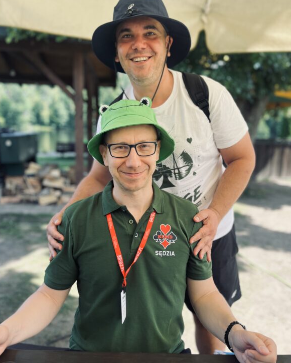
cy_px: 179
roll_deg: -1.9
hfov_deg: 51.5
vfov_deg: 62.2
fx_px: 301
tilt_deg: -9.7
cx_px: 143
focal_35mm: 28
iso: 50
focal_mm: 5.1
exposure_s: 1/340
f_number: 1.6
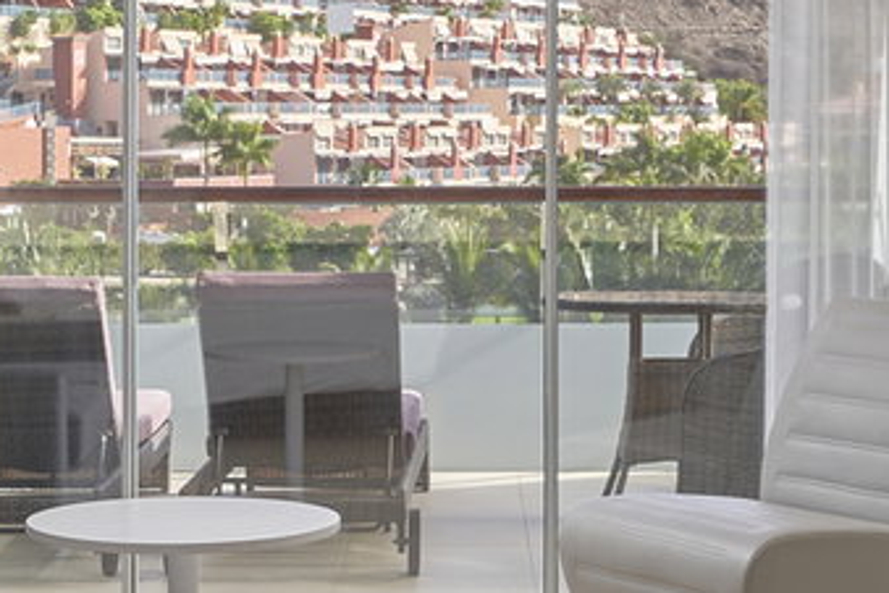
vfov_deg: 13.4
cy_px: 261
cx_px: 391
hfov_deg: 20.0
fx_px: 2514
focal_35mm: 102
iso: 100
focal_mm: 21.6
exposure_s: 1/125
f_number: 5.6
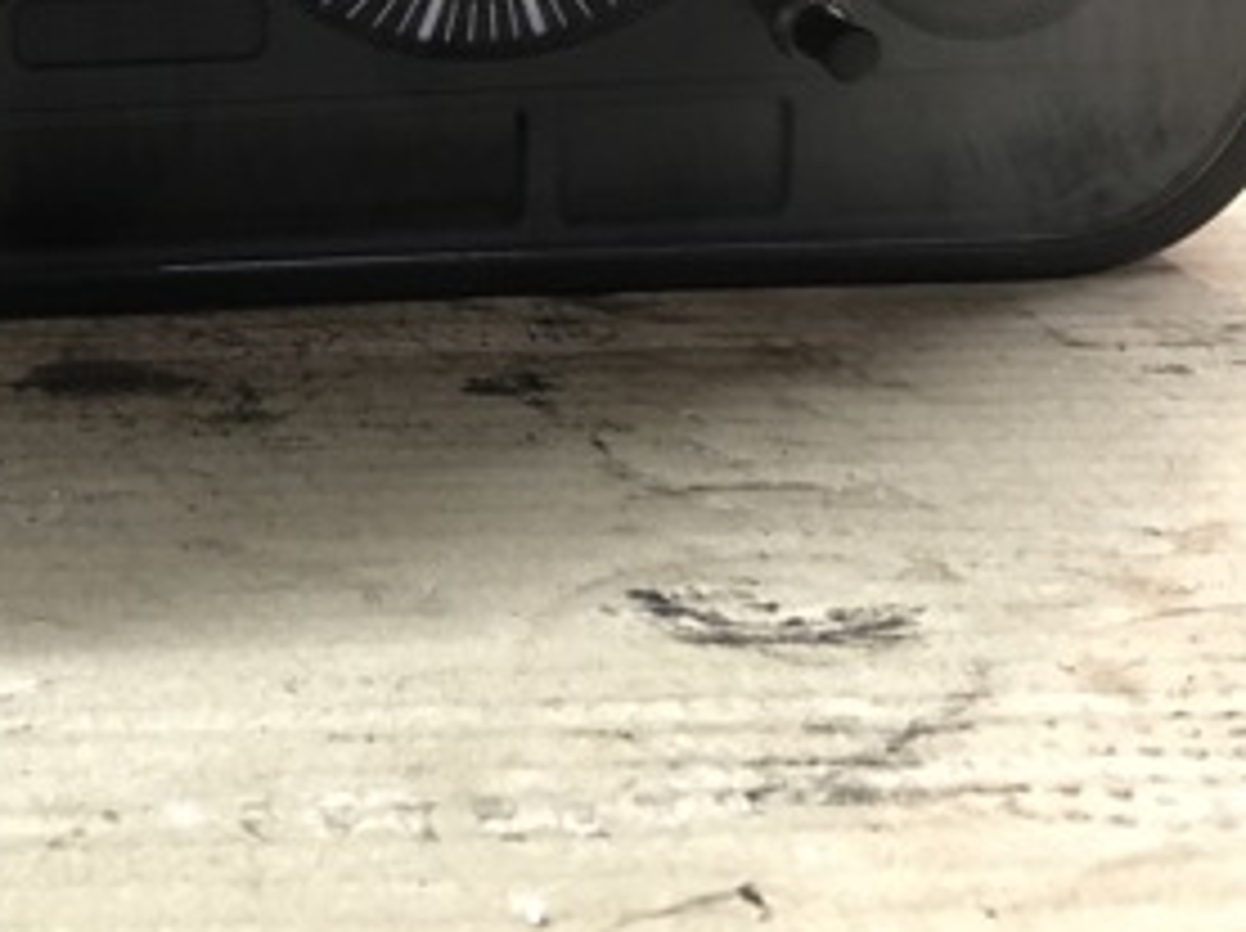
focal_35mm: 67
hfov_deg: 27.7
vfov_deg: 21.3
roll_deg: -0.8
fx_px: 2409
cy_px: 56
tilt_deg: -15.3
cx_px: 81
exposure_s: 1/33
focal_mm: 4.15
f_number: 2.2
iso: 125
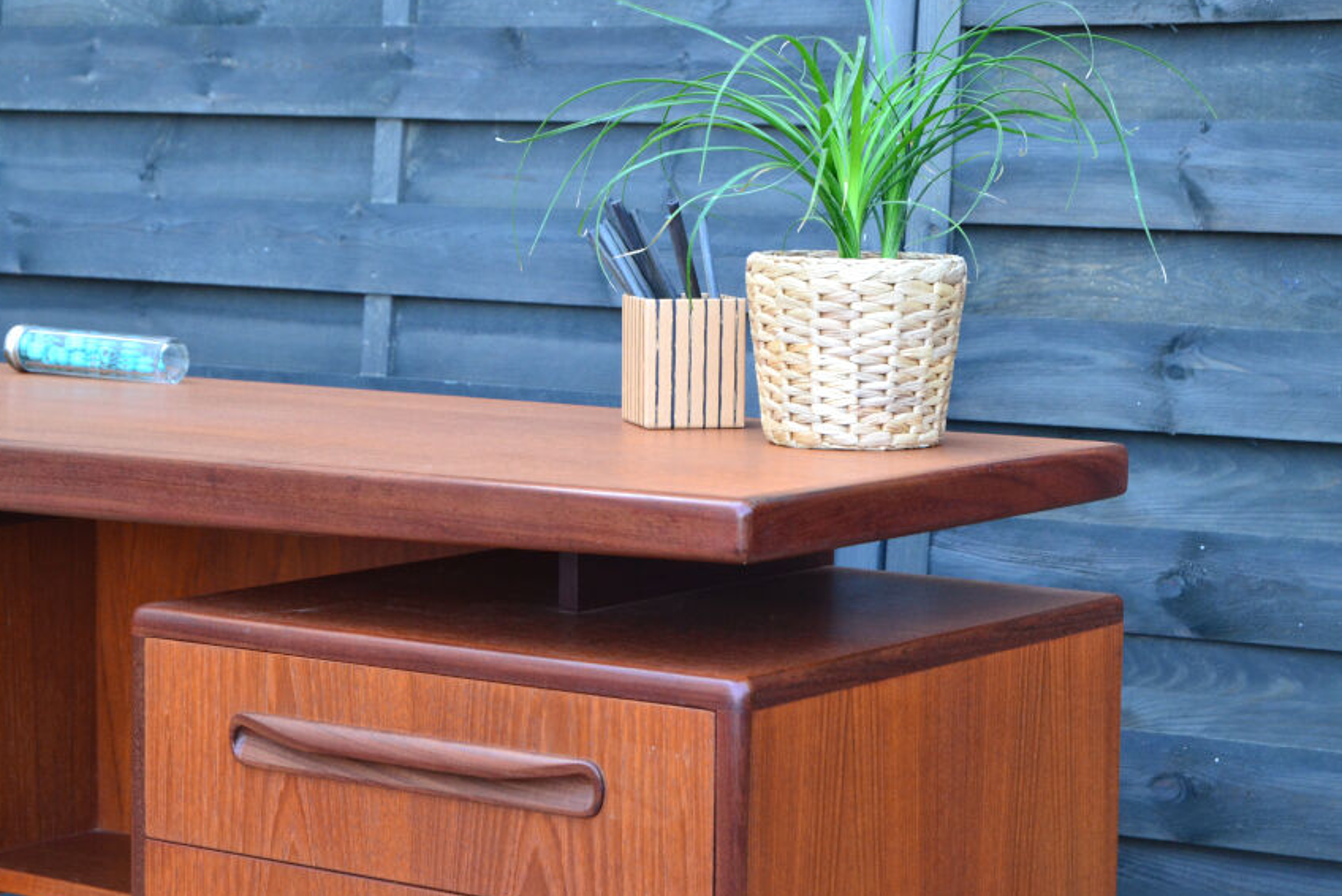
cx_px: 676
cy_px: 429
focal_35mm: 88
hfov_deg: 23.2
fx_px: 3264
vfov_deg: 15.6
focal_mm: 55
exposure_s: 1/125
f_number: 9
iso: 1600
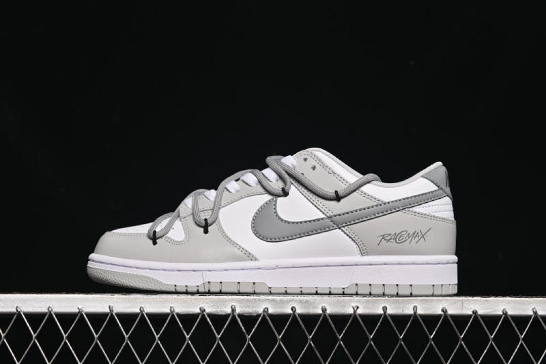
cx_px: 273
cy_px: 182
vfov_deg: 18.2
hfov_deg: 27.0
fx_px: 1137
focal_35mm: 75
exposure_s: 1/60
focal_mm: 50
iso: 160
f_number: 6.3
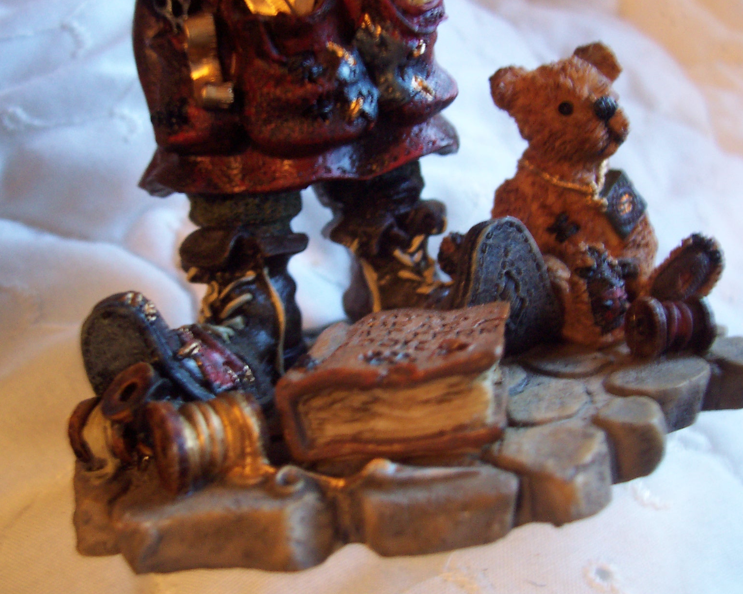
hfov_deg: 46.8
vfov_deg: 38.2
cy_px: 296
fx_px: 858
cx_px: 369
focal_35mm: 39
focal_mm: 5.6
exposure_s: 1/8
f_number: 2.8
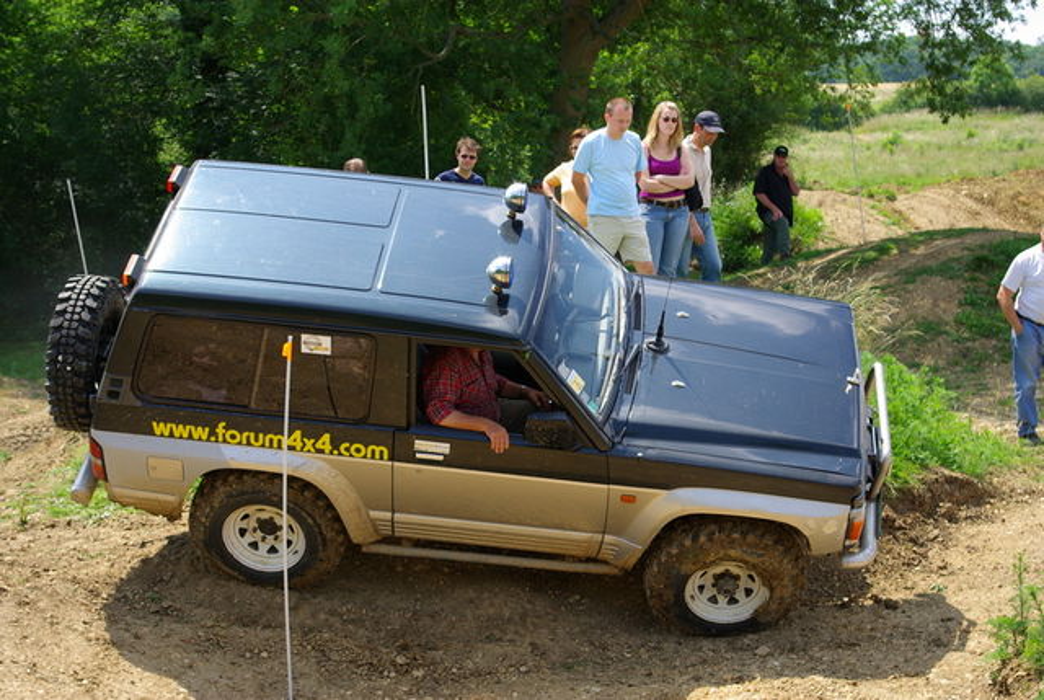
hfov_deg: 33.3
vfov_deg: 22.7
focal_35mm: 60
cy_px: 350
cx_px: 522
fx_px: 1743
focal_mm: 40
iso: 100
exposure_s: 1/160
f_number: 6.3
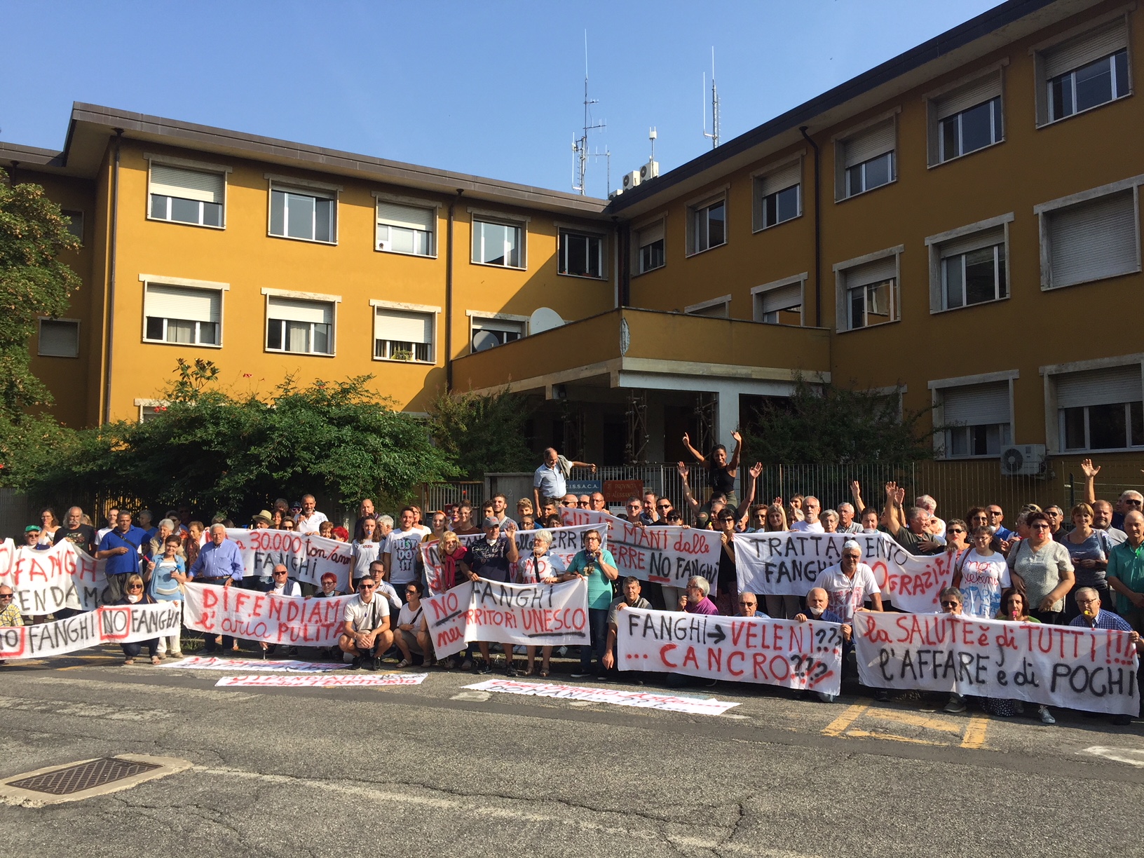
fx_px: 958
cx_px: 572
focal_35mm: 29
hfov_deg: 61.7
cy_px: 429
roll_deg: -1.2
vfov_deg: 48.2
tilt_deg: +3.6
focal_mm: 4.15
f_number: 2.2
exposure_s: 1/1276
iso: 32
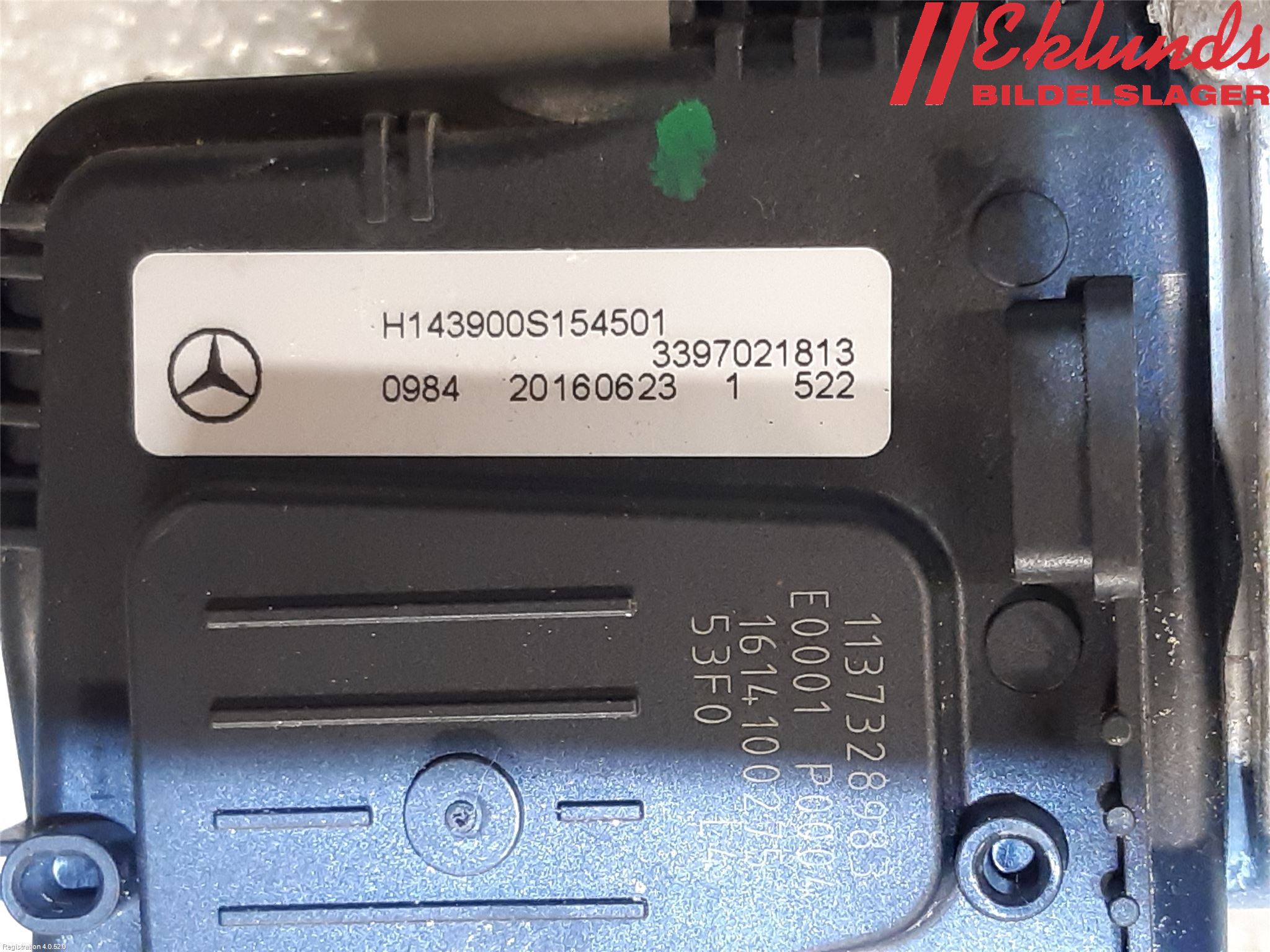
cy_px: 476
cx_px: 635
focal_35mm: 26
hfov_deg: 67.3
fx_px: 954
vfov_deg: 53.1
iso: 250
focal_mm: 3.93
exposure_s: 1/50
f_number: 1.7
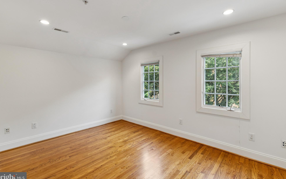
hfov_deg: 97.8
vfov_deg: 71.2
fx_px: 125
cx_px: 144
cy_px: 83
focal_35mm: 16
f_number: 9
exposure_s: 1/10
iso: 250
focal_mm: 10
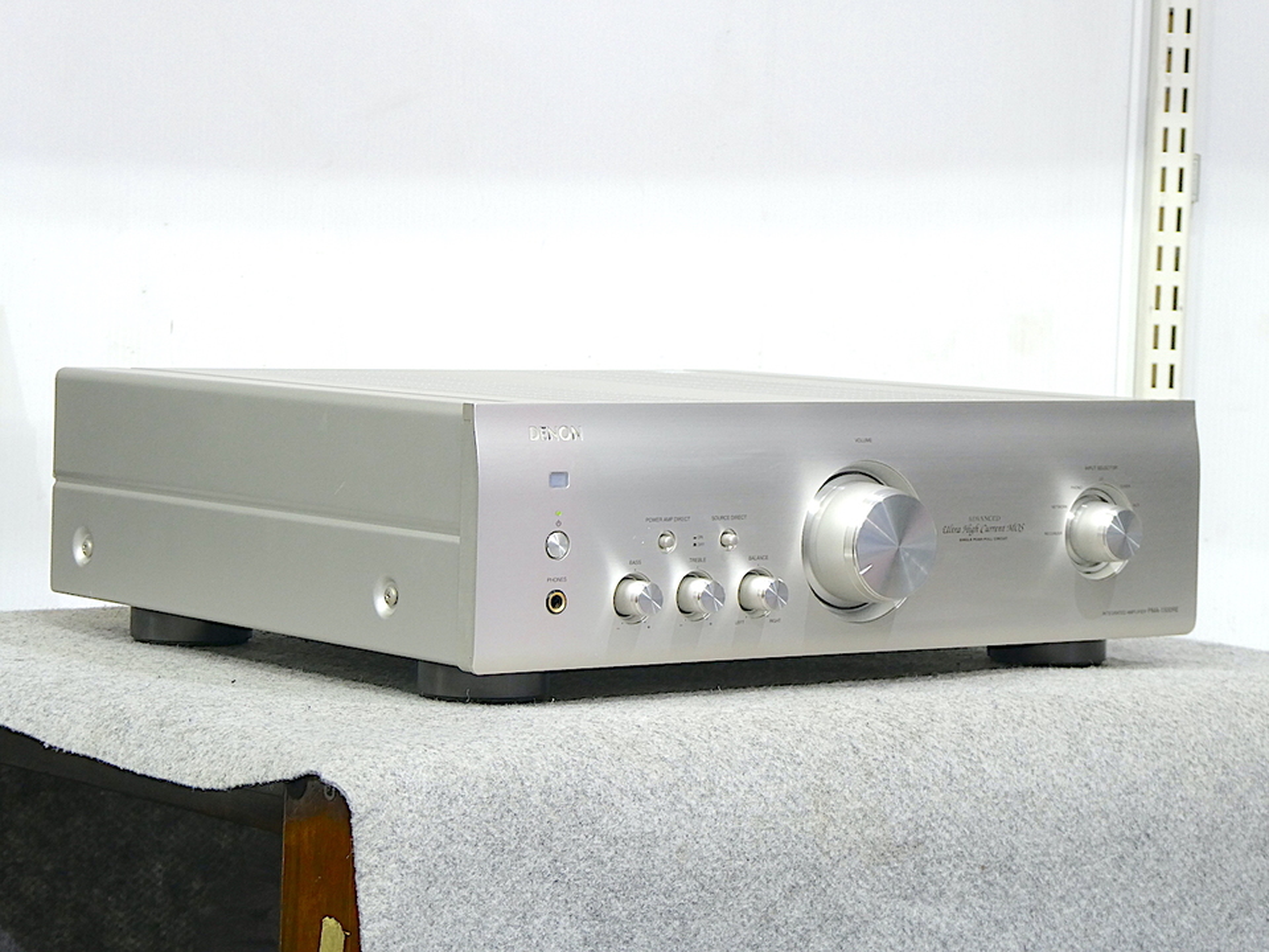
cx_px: 634
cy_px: 476
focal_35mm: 98
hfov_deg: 20.0
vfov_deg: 15.1
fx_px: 3593
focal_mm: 17.5
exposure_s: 1/6
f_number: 5
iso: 200
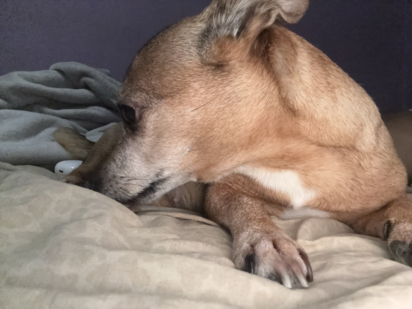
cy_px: 154
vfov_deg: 58.9
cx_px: 206
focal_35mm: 23
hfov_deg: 73.9
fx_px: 274
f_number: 1.9
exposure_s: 1/60
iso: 320
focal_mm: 2.69
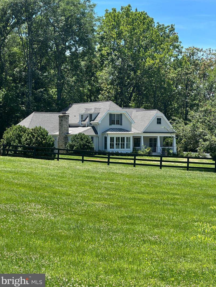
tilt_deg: +1.5
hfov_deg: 18.9
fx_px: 649
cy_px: 144
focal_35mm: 78
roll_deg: -1.2
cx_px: 107
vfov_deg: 25.0
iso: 32
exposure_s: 1/349
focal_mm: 9
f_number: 2.8
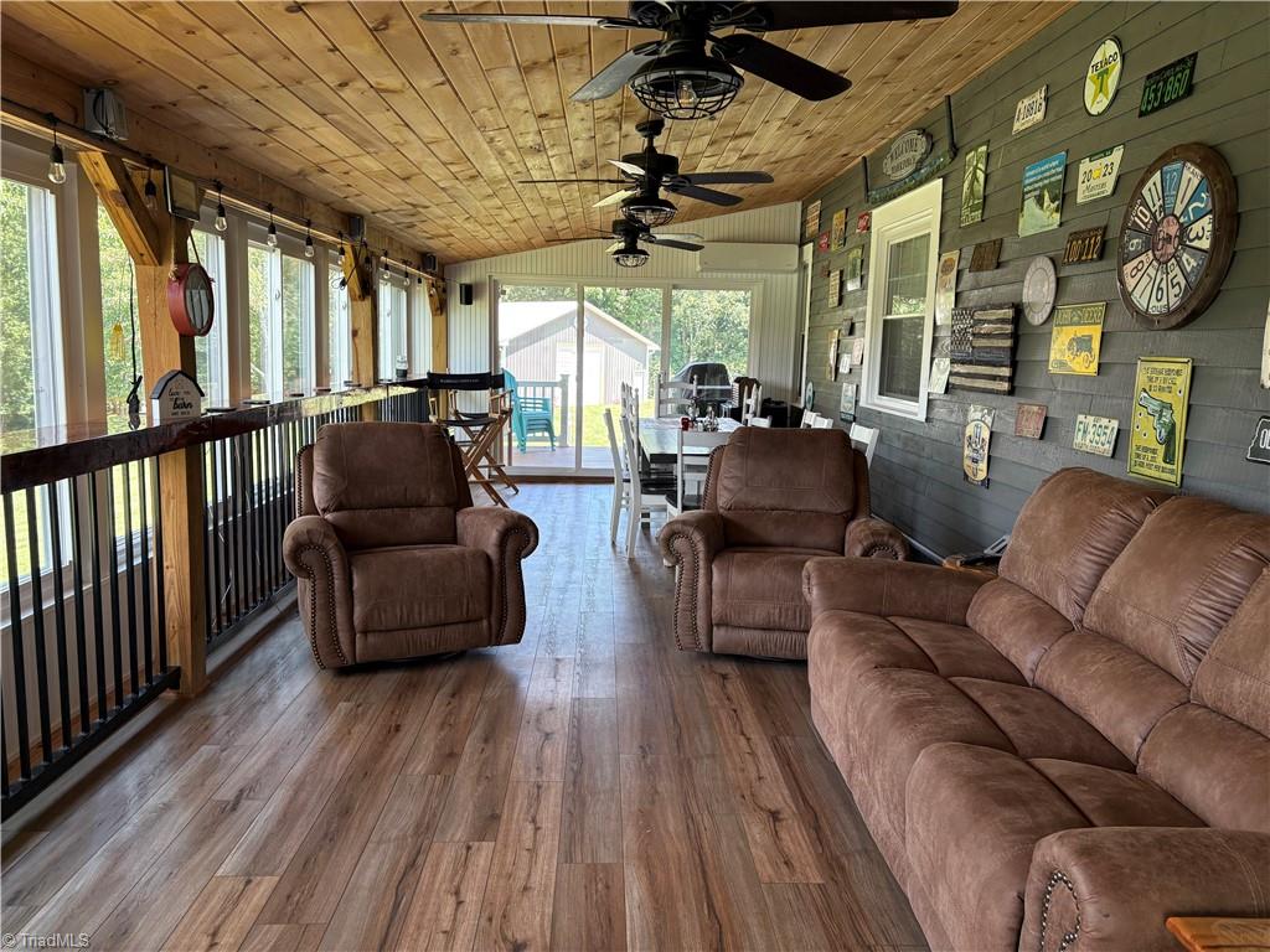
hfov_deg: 67.3
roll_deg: -1.6
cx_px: 635
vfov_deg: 53.1
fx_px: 954
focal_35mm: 26
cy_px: 476
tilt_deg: -7.0
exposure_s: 1/152
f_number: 1.6
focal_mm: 5.96
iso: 125
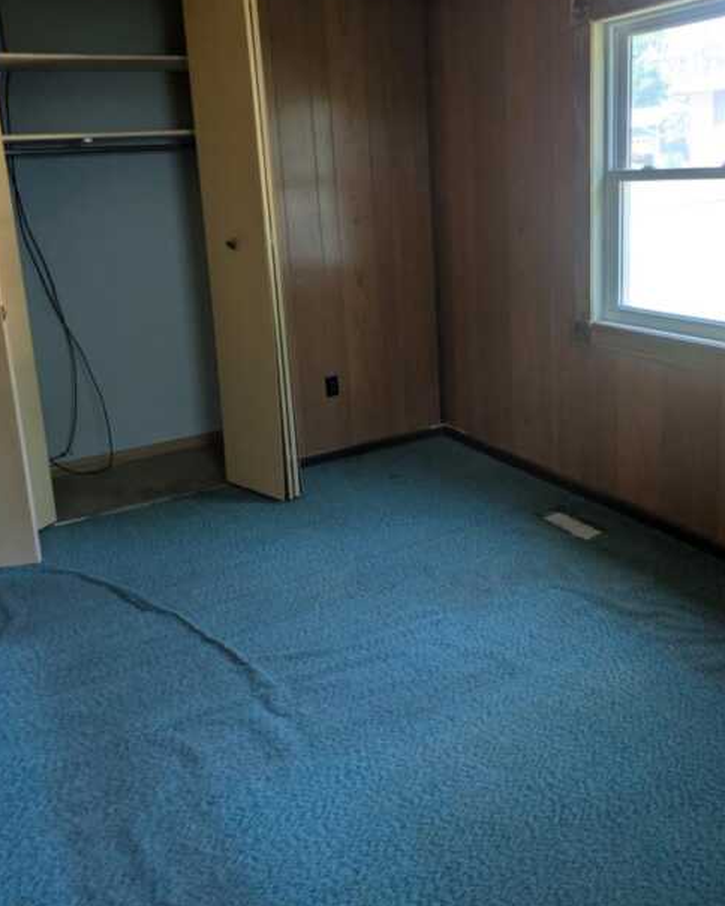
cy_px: 359
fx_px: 831
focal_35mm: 31
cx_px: 393
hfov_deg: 47.1
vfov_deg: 56.7
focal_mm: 5.43
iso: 47
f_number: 1.89
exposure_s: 1/30
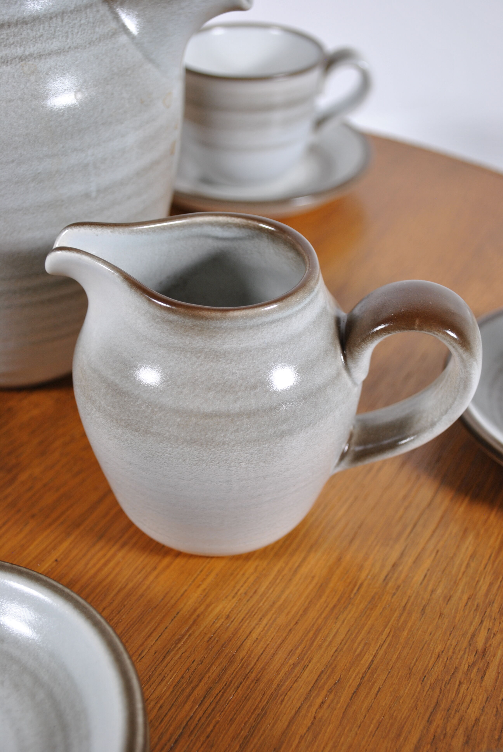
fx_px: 1097
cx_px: 252
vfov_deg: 37.8
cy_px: 376
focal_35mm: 52
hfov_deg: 25.8
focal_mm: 35
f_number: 5
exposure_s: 1/50
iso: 200
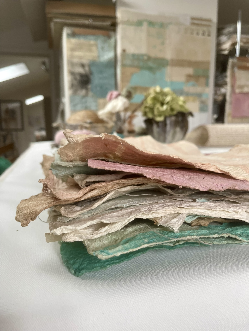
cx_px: 124
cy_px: 166
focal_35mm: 26
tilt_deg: -10.3
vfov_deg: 67.3
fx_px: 249
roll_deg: -0.9
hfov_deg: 53.1
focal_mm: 5.1
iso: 125
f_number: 1.6
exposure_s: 1/121
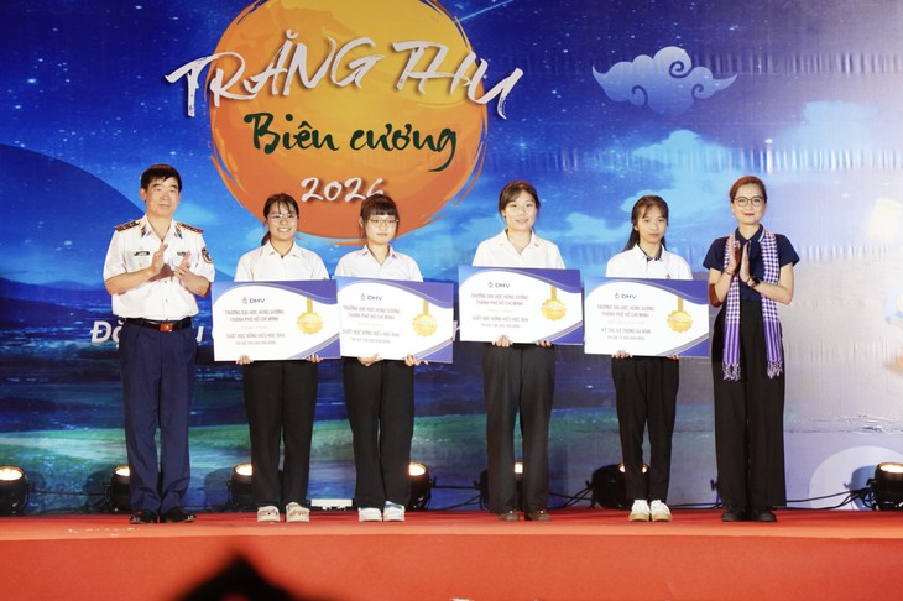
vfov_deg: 13.0
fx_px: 2632
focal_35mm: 105
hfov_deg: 19.5
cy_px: 300
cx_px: 452
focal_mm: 70
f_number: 2.8
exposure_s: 1/160
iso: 1000
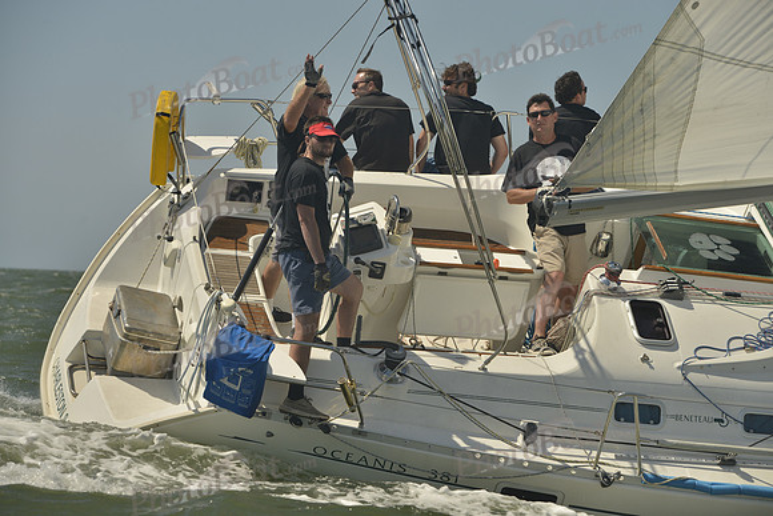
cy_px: 258
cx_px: 386
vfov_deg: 9.5
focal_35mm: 145
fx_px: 3114
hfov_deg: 14.2
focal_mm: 145
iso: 280
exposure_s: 1/1000
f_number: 9
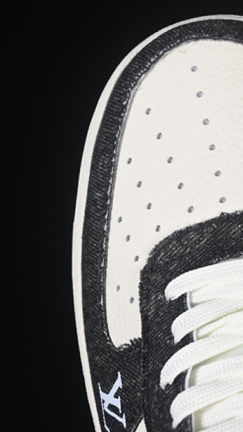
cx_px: 246
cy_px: 218
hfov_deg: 10.1
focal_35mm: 119
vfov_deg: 18.0
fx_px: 1363
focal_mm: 50
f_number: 6.3
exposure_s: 1/60
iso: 160
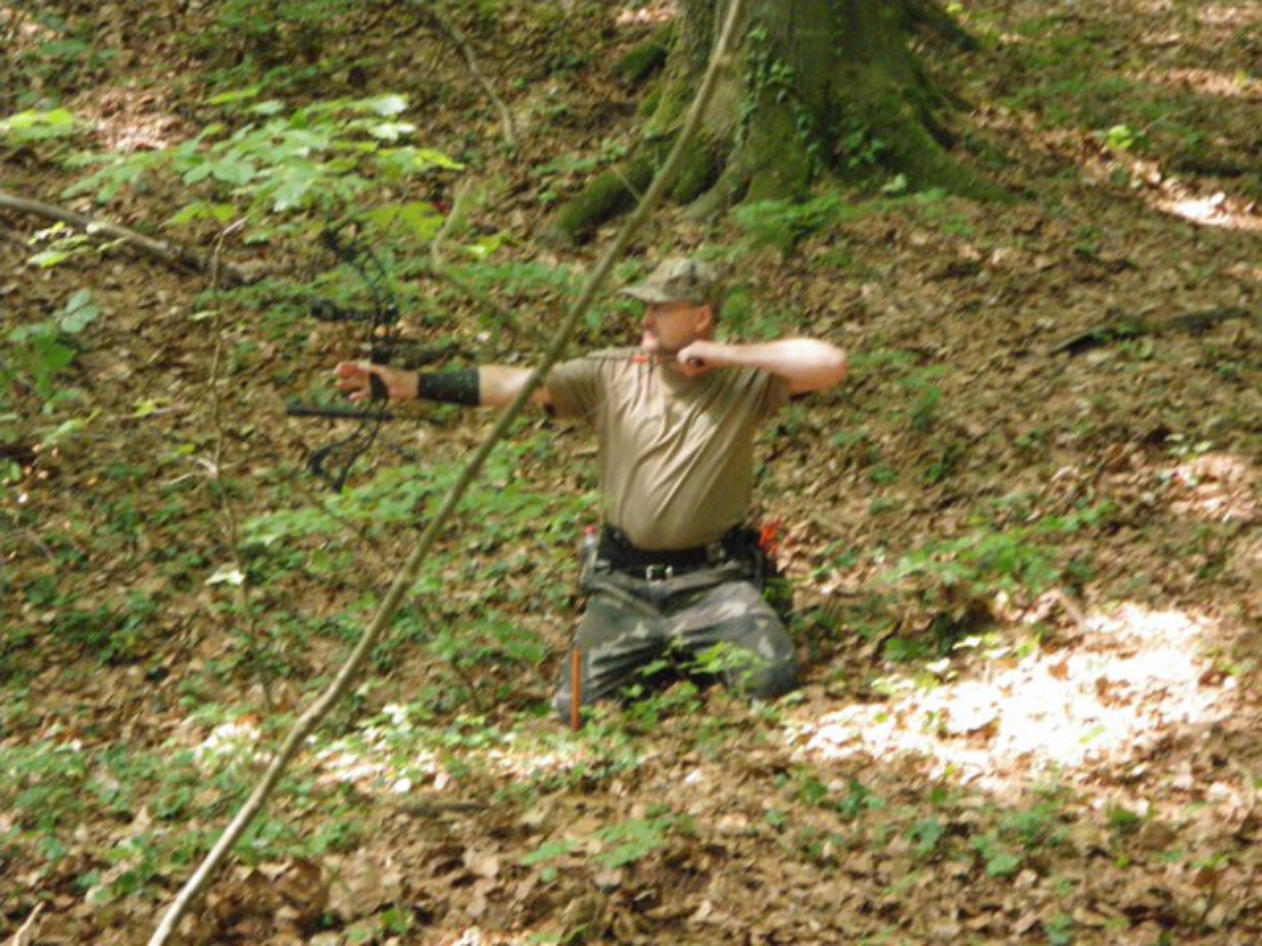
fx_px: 4193
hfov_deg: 17.1
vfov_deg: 12.9
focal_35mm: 115
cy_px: 473
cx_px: 631
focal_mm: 20.6
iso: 800
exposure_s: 1/50
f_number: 5.2
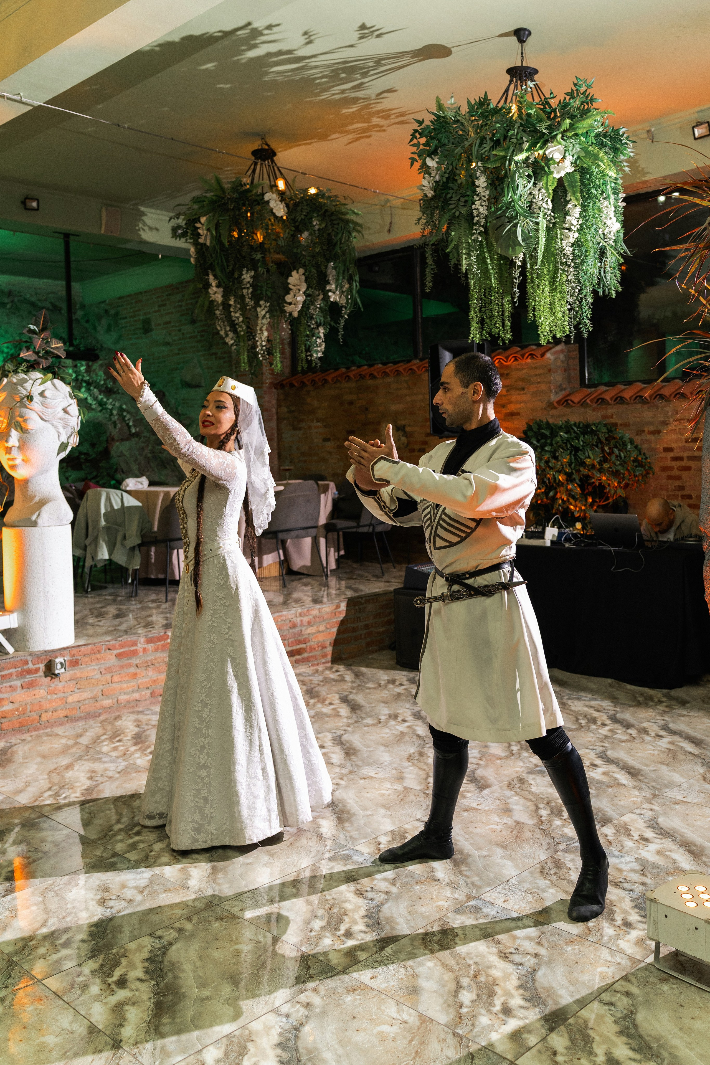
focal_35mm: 28
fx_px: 828
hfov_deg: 46.4
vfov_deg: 65.5
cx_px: 355
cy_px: 532
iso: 1000
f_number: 3.2
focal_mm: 28
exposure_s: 1/160
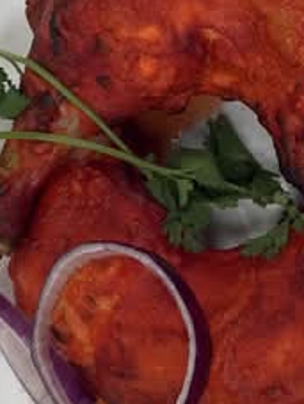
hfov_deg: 11.0
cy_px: 246
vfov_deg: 14.7
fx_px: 1565
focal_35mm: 134
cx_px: 276
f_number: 1.6
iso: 40
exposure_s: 1/127
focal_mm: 5.96
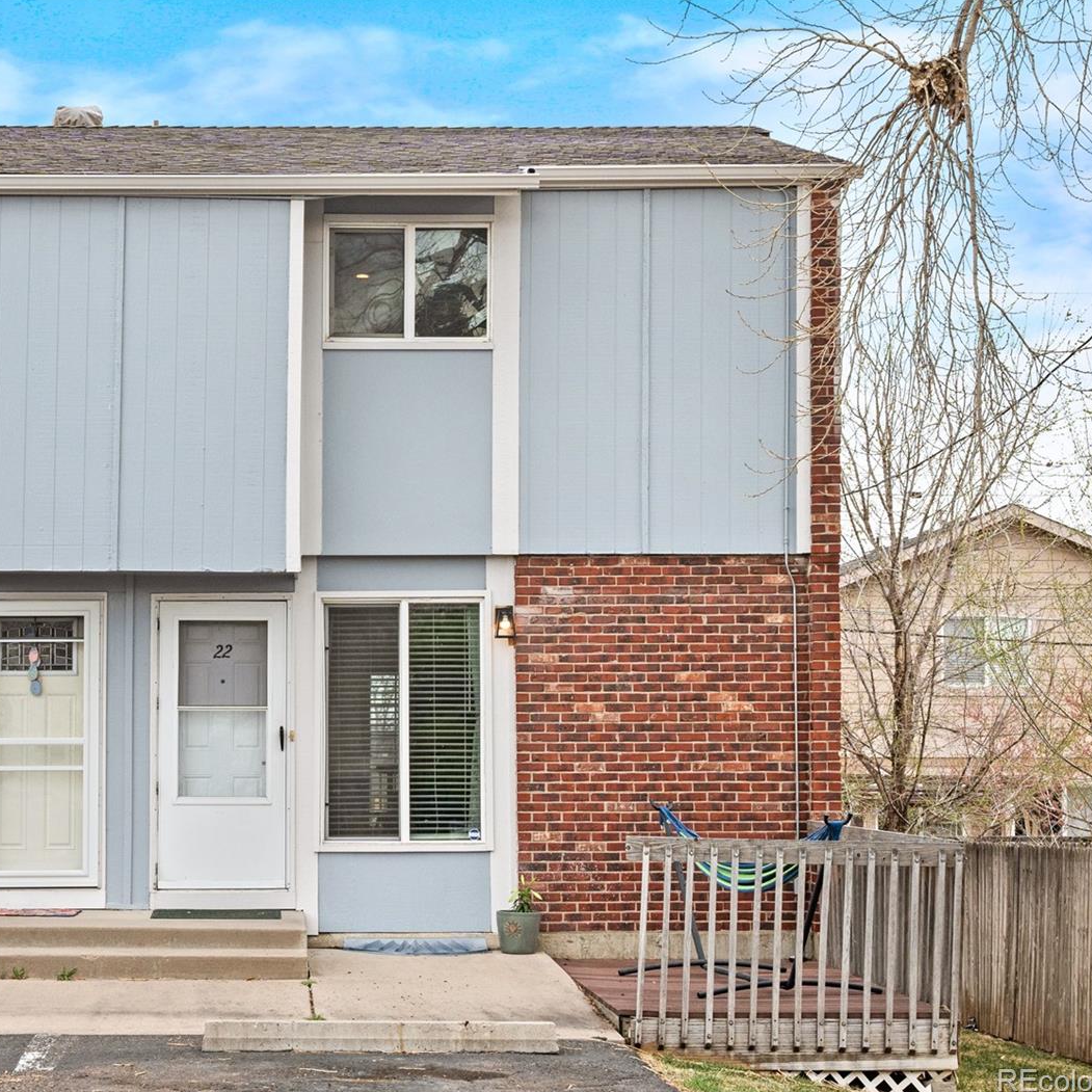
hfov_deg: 25.9
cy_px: 549
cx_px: 335
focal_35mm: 66
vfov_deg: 26.1
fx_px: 2356
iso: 400
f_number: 9
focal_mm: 34
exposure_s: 1/400
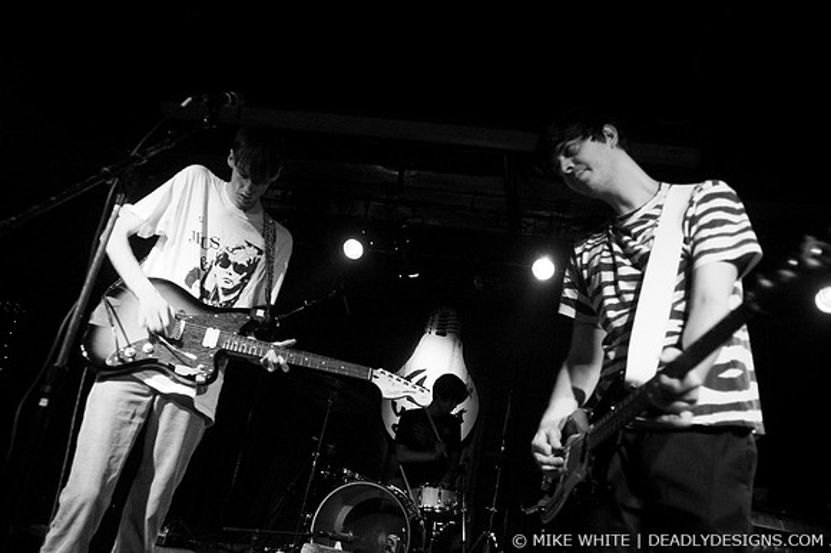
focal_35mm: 30
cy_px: 276
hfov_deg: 62.0
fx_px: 692
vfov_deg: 43.6
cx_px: 416
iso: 800
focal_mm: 20
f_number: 2.8
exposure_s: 1/50
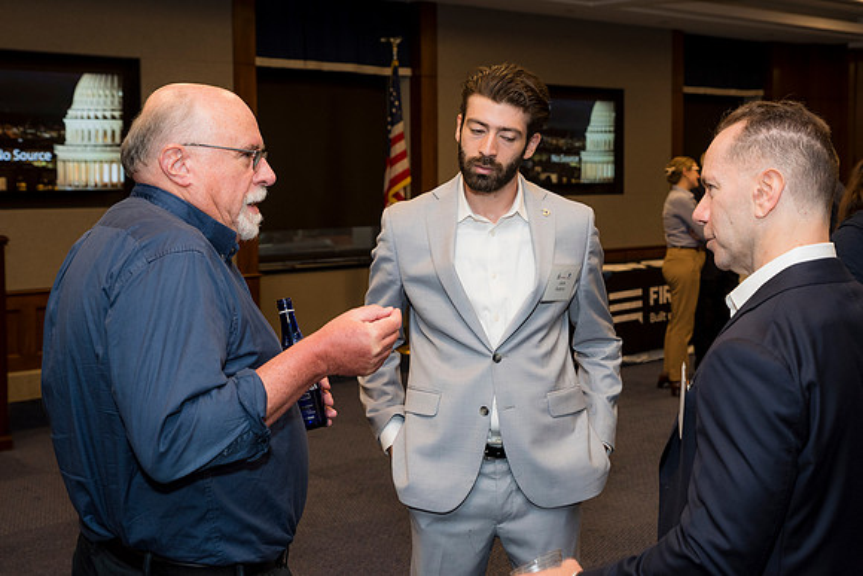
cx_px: 432
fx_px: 1103
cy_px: 288
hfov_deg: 42.7
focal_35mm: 46
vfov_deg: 29.3
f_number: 5
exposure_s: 1/125
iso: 800
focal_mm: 46
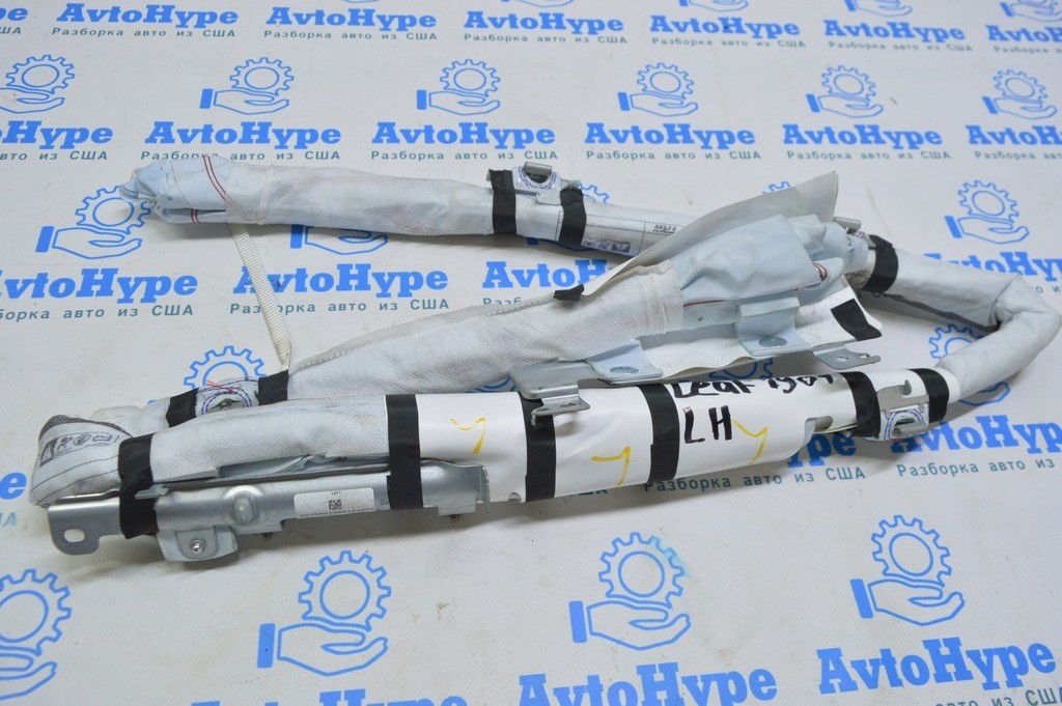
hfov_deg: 67.4
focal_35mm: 27
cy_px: 353
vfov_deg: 47.9
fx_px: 796
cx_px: 531
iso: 400
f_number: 5.6
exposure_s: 1/25
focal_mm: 18
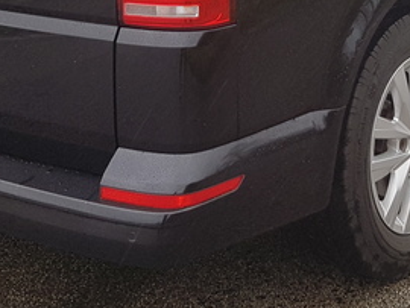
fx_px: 913
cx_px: 226
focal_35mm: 77
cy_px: -144
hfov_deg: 25.3
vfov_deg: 17.4
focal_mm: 4.2
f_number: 1.7
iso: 40
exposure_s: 1/194
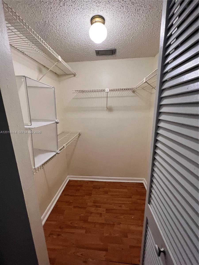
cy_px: 132
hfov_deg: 89.9
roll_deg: +2.9
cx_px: 100
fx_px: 100
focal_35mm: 13
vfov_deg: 106.2
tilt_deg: -11.9
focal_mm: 1.57
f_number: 1.8
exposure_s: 1/60
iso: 200
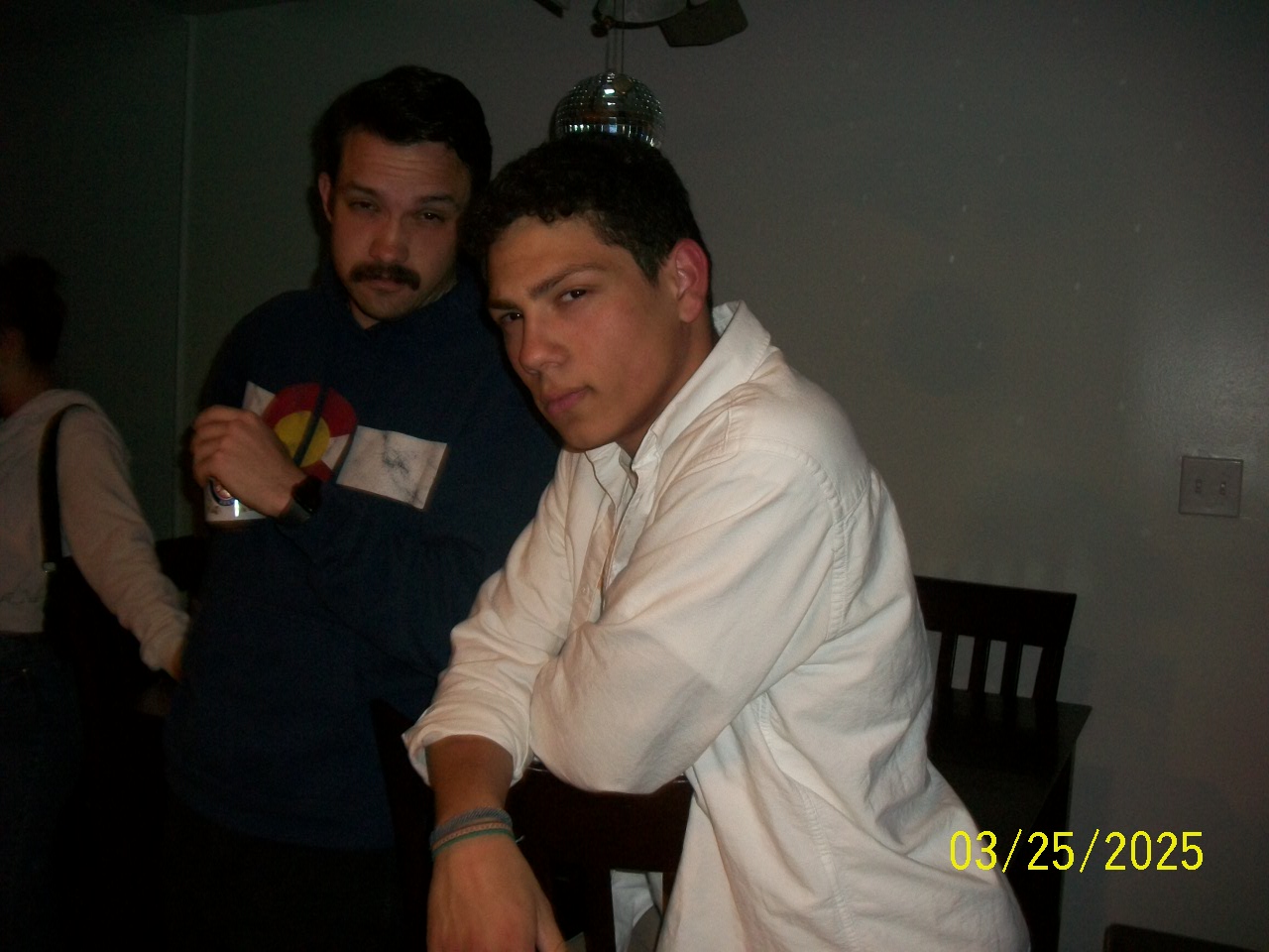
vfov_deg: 44.2
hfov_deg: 56.8
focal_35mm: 32
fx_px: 1173
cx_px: 634
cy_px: 476
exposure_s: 1/30
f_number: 2.9
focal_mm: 5.7
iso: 160
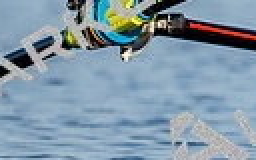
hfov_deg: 0.8
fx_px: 19263
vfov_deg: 0.5
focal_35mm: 2761
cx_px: 574
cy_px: -110
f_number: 4.5
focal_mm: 400
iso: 200
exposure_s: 1/2500
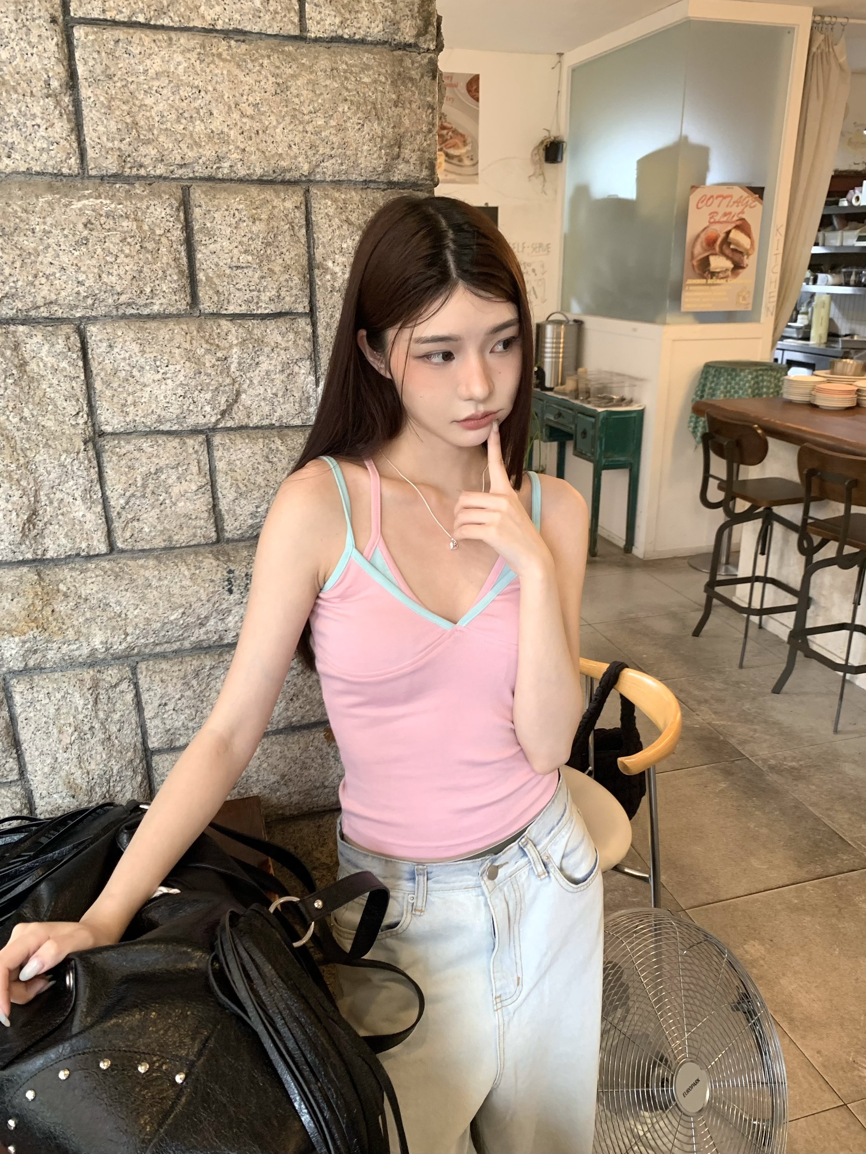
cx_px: 433
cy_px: 577
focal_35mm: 26
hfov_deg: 53.1
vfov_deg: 67.3
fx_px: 867
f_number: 1.8
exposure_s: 1/60
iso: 160
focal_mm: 4.25
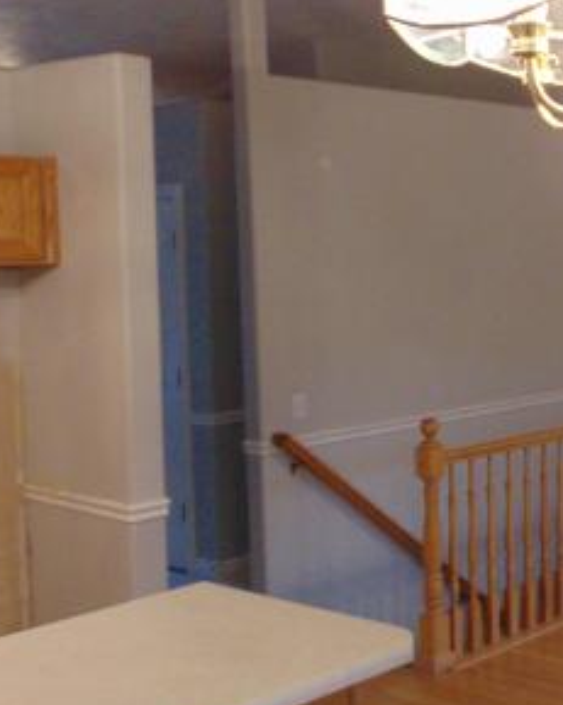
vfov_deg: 34.7
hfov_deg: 24.4
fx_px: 1125
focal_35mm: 54
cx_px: 741
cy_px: 307
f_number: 3
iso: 250
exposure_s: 1/40
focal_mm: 4.5
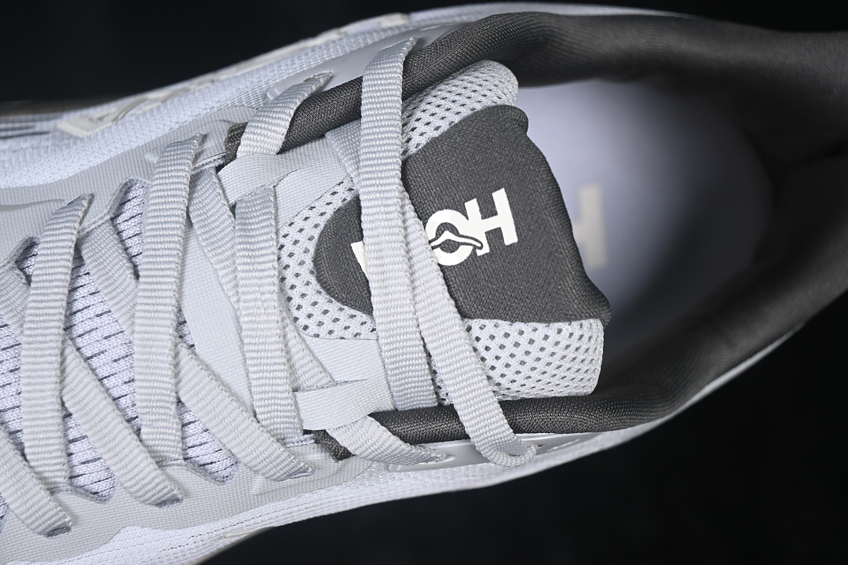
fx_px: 1767
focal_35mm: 75
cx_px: 424
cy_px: 282
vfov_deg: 18.2
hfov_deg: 27.0
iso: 160
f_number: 7.1
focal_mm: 50
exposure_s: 1/80
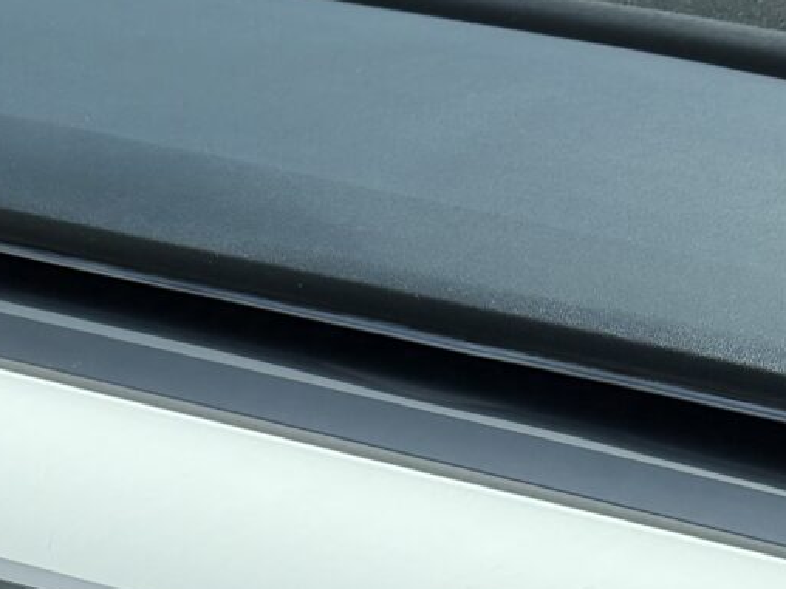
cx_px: -114
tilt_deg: -34.2
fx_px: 2747
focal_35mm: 121
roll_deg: +0.9
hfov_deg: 15.8
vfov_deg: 11.2
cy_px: 1129
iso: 100
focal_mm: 6.76
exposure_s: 1/3953
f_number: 1.78
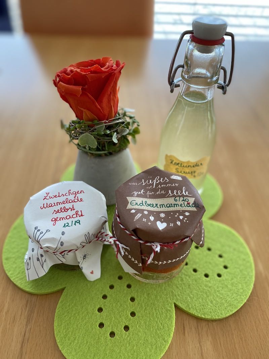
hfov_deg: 53.1
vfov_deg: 67.3
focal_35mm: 26
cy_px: 180
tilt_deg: -45.9
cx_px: 134
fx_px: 269
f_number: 1.8
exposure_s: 1/121
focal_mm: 4.25
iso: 100
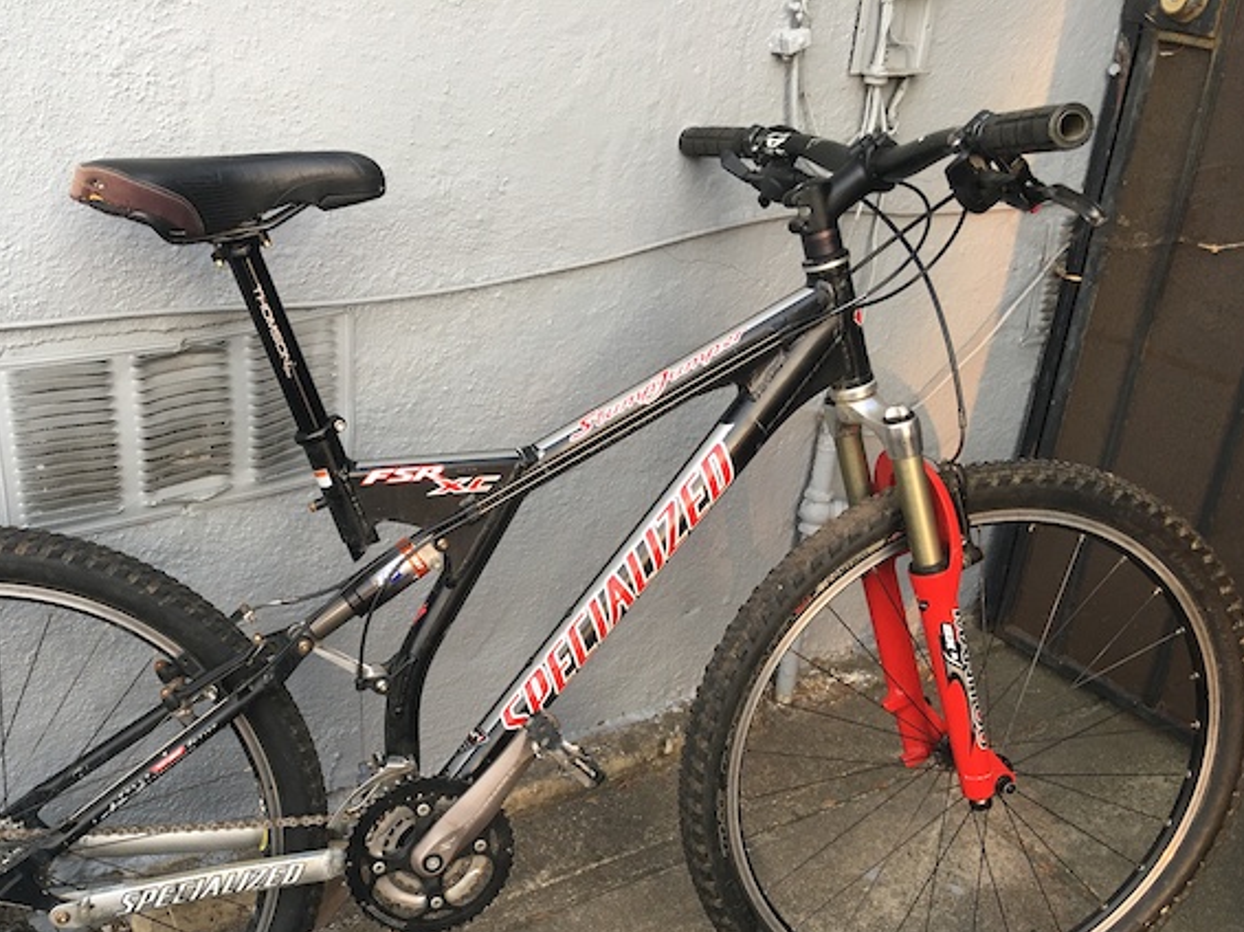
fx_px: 1473
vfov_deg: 34.6
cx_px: 431
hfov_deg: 45.2
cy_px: 657
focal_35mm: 41
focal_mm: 4.15
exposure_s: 1/40
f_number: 2.2
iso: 25
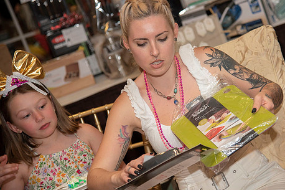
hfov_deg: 18.7
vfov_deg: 12.6
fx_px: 863
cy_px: 87
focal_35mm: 109
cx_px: 180
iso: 640
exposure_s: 1/200
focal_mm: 86
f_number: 4
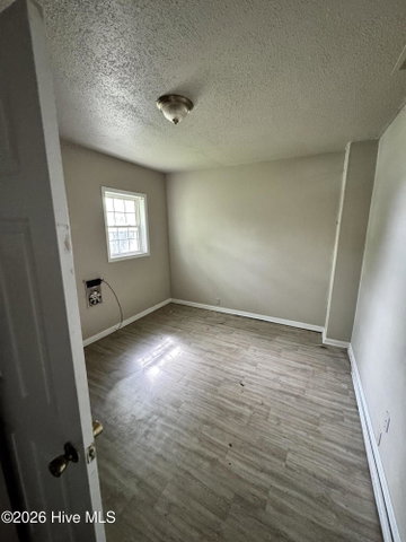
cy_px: 271
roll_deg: +0.9
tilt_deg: -11.6
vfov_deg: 102.1
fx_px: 219
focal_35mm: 14
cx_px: 203
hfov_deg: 85.7
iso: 800
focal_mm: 2.22
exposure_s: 1/60
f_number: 2.2
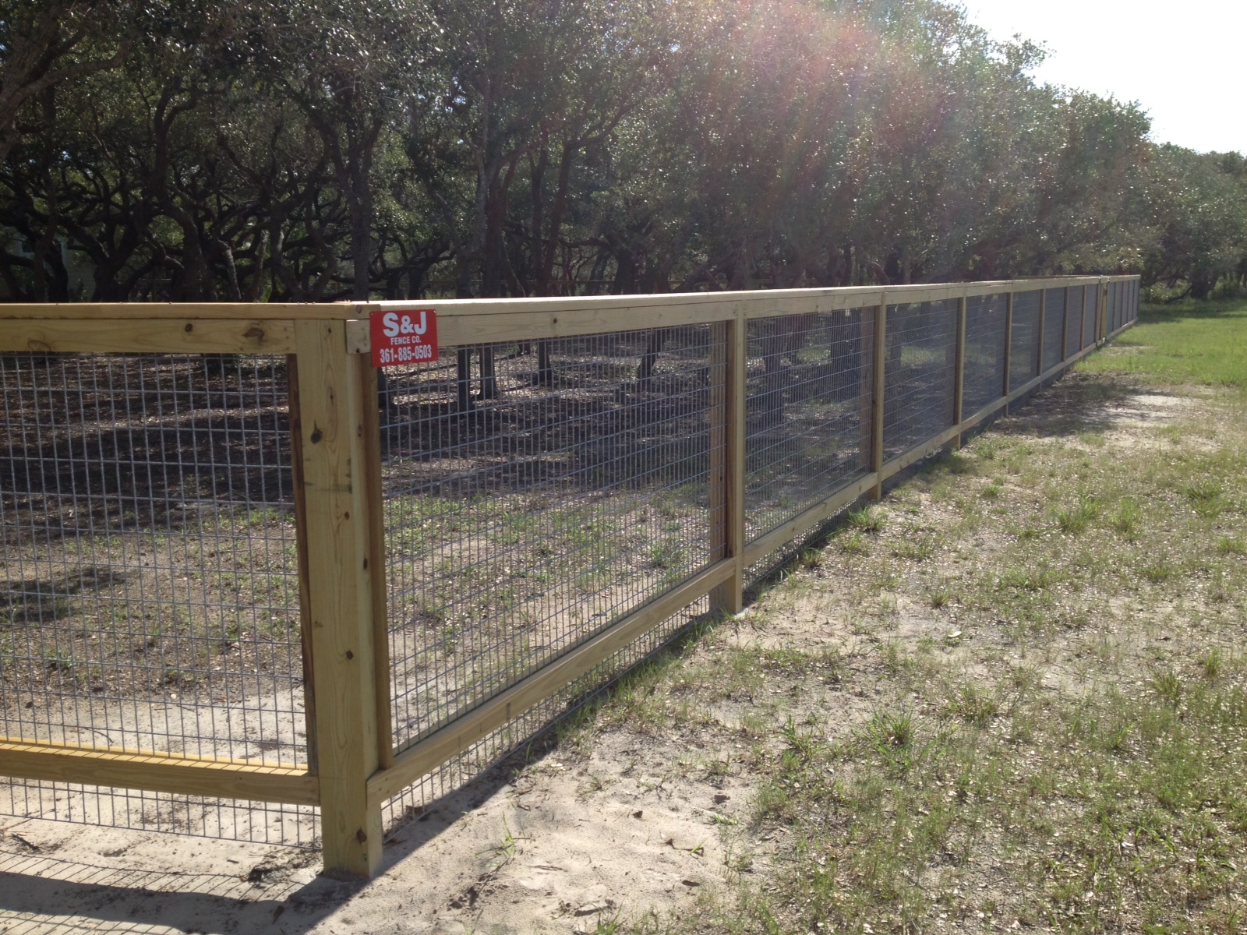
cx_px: 624
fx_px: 1261
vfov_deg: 40.7
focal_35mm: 35
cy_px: 468
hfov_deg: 52.6
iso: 50
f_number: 2.4
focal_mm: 4.28
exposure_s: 1/1416
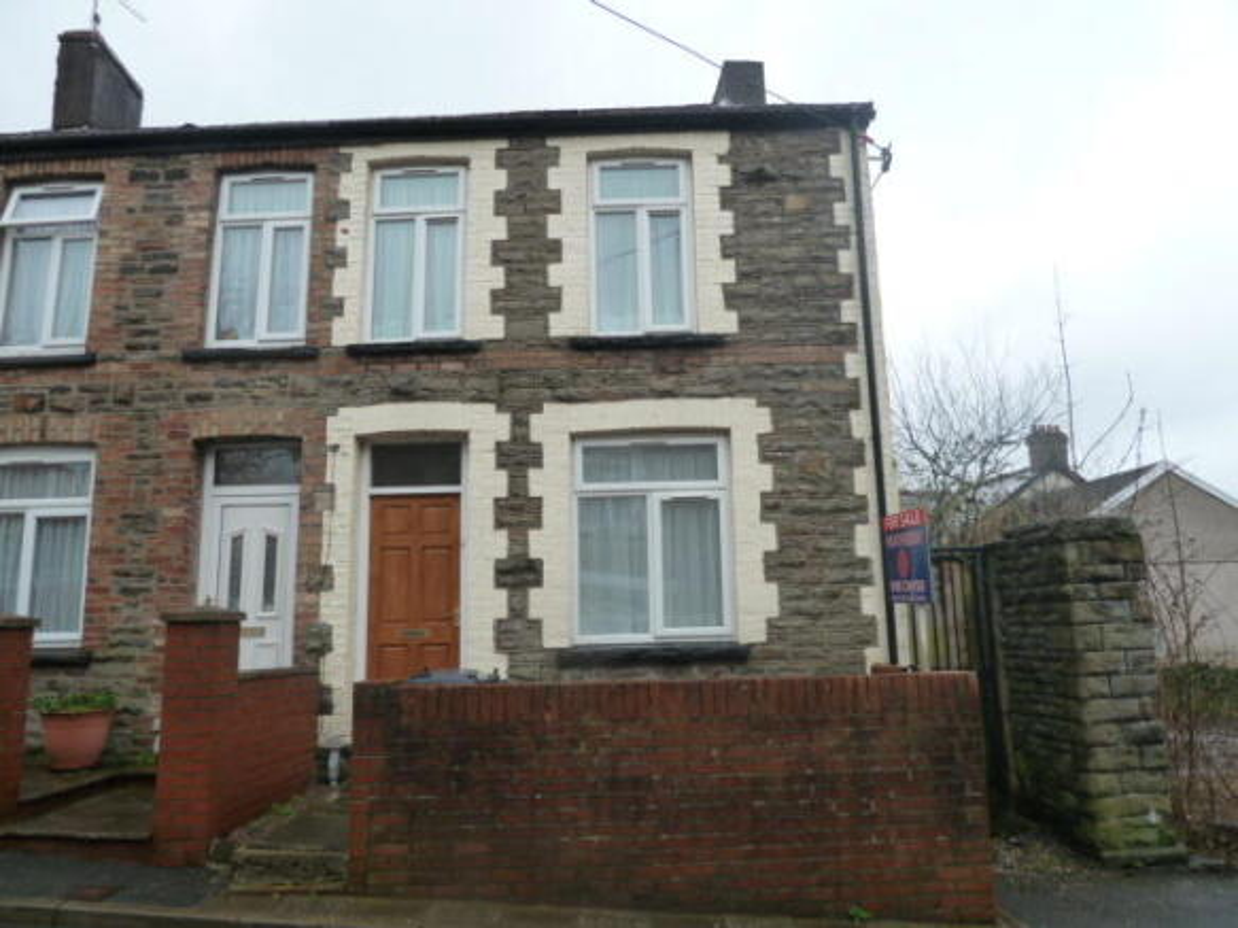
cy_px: 464
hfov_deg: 69.4
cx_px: 619
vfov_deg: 54.9
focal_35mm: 25
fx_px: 894
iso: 125
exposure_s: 1/100
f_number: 3.3
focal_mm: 4.1
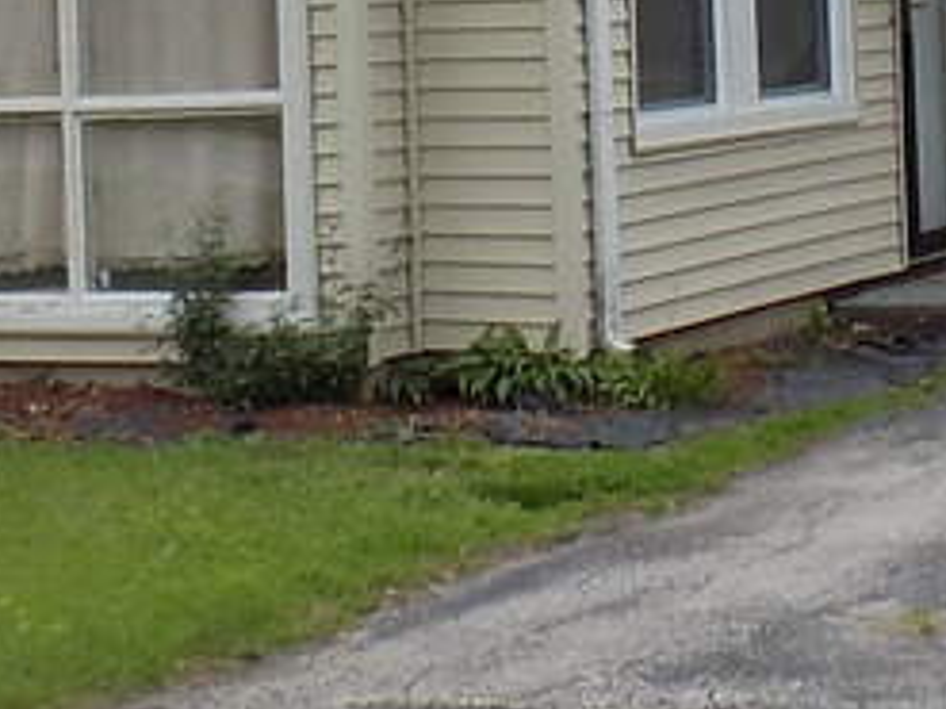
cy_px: -126
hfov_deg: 14.7
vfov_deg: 10.9
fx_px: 3660
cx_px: 643
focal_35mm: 134
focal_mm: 4
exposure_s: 1/640
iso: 80
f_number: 3.1
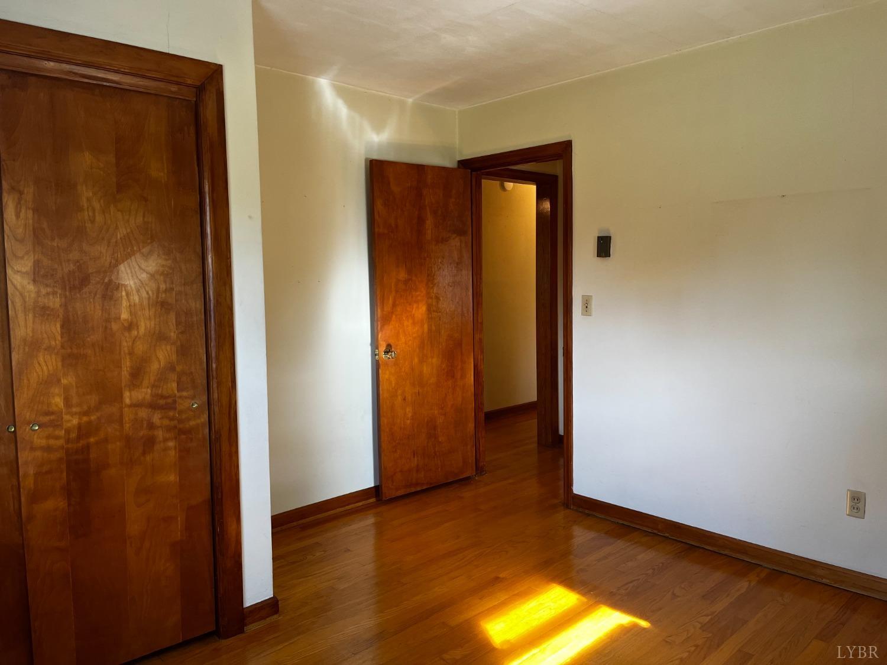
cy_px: 332
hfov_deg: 67.3
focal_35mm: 26
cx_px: 444
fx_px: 666
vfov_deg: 53.1
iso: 80
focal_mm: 5.1
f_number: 1.6
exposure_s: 1/60
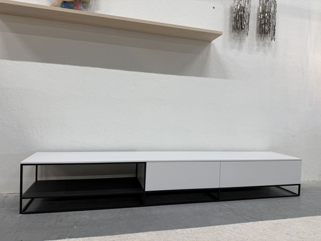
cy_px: 120
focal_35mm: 24
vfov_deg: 56.8
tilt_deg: -1.1
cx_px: 160
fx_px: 223
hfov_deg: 71.6
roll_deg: -2.8
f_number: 1.78
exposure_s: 1/100
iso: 100
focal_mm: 6.76
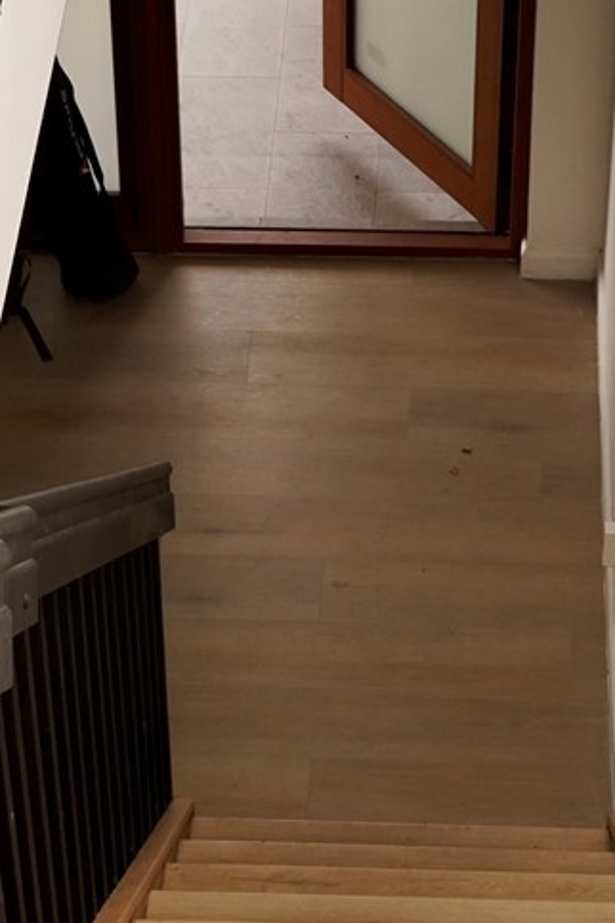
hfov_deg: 11.1
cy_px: 1001
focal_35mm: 123
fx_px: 3152
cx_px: 364
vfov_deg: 16.2
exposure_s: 1/125
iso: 640
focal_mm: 35
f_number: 8
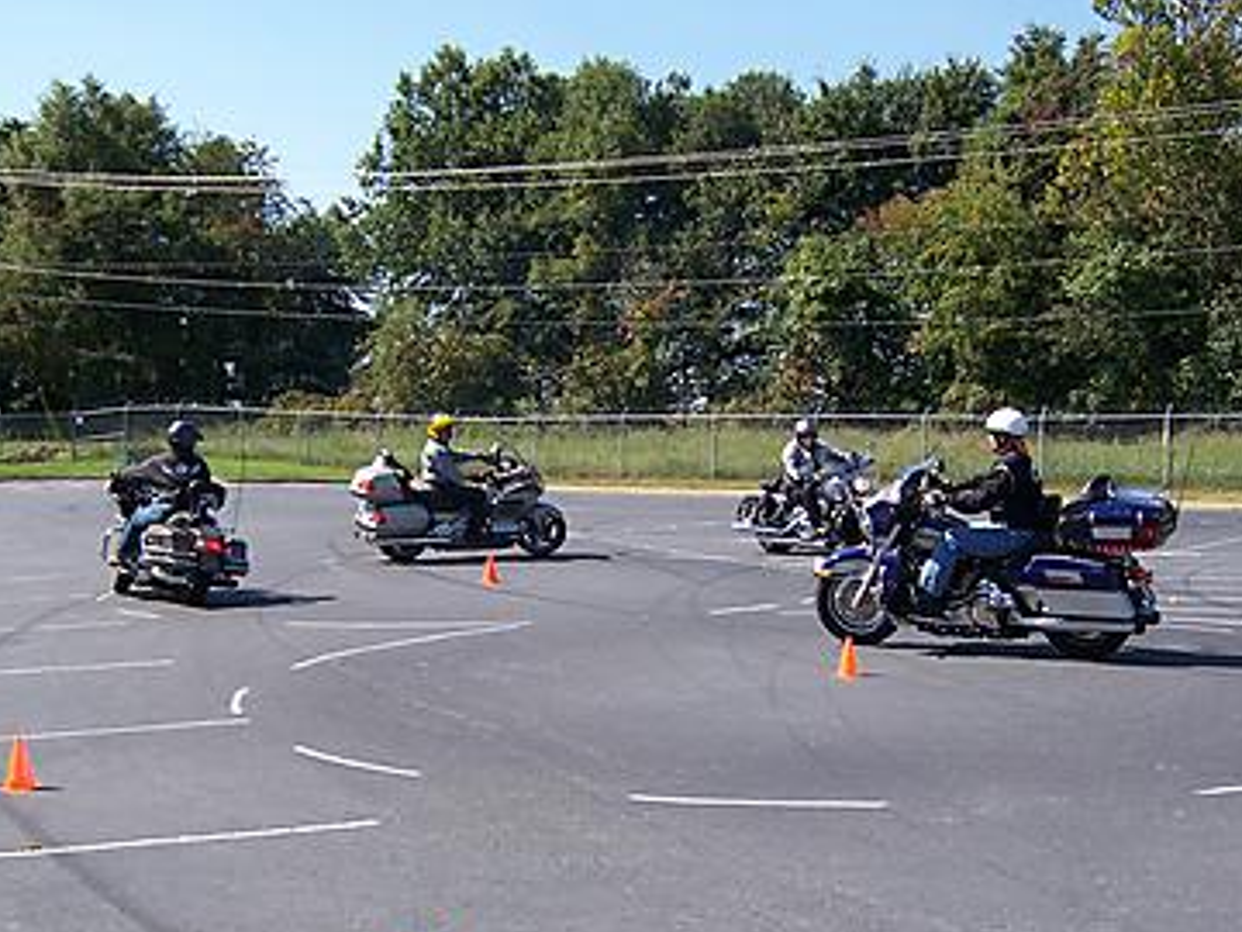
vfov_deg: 29.0
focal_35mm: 50
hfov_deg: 38.2
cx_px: 652
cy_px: 552
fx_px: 1794
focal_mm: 6.7
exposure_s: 1/750
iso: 80
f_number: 4
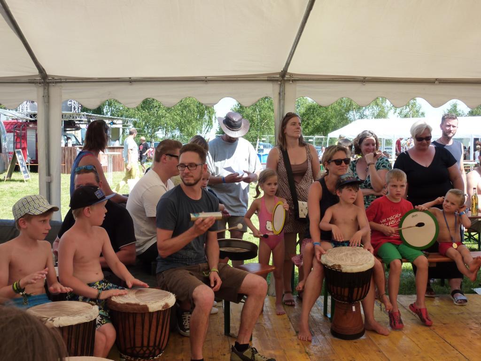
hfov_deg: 39.7
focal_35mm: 48
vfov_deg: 30.3
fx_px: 667
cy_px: 180
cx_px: 240
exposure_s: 1/200
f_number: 4
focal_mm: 7.9
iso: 125
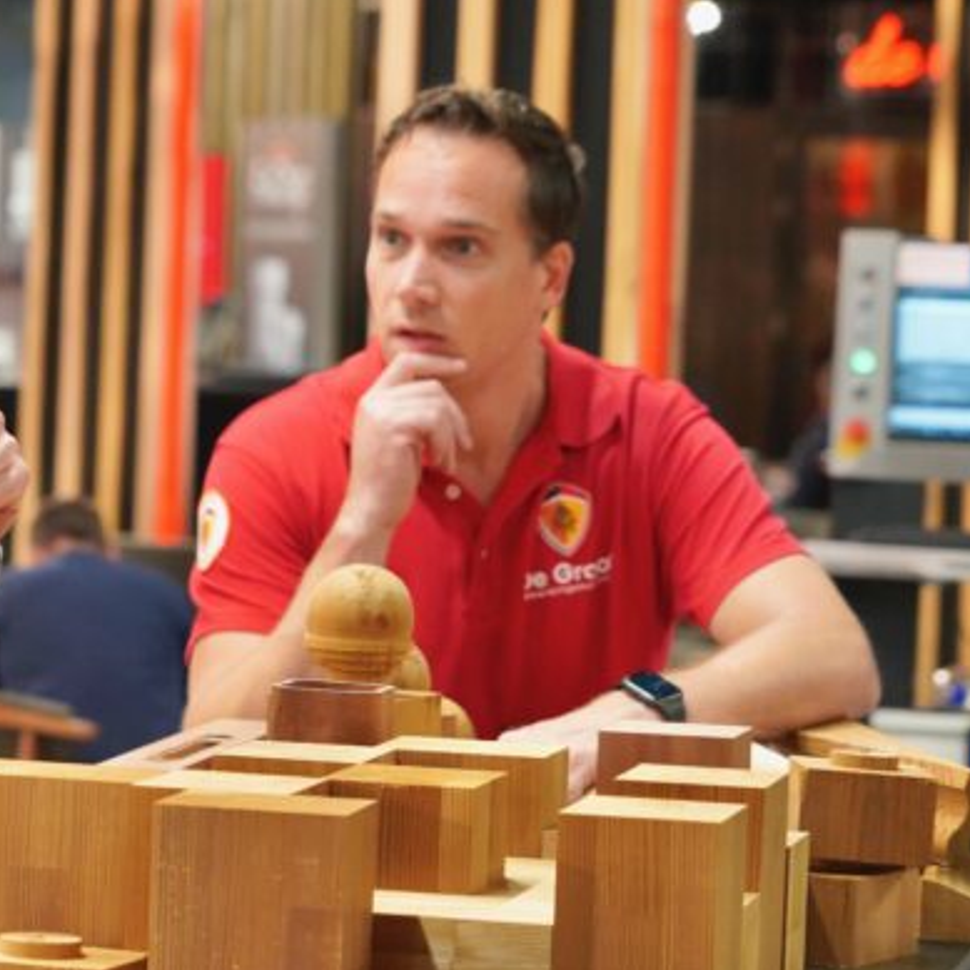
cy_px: 347
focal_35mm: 161
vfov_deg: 10.8
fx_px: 5104
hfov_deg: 10.8
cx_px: 182
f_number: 5.6
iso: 6400
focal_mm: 96
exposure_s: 1/100
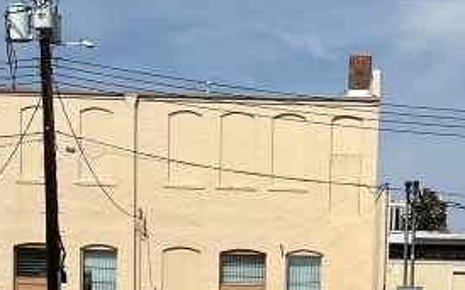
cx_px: 290
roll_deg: -1.8
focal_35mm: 103
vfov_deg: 12.2
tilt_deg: -5.5
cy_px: 417
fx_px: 1305
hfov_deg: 20.2
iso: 50
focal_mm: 5.7
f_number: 1.5
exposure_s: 1/10309
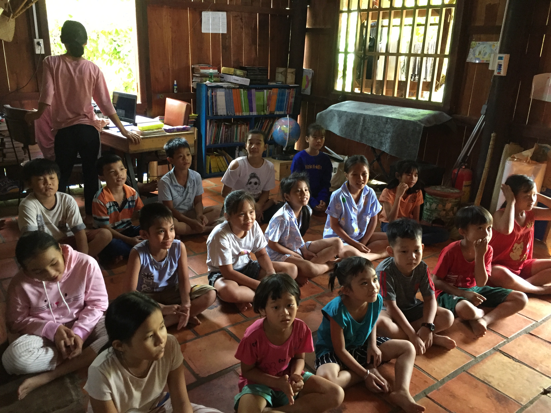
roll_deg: -2.2
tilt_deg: -19.0
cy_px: 206
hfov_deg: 61.7
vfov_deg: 48.2
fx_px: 462
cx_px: 276
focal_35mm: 29
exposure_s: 1/25
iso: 250
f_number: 2.2
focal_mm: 4.15
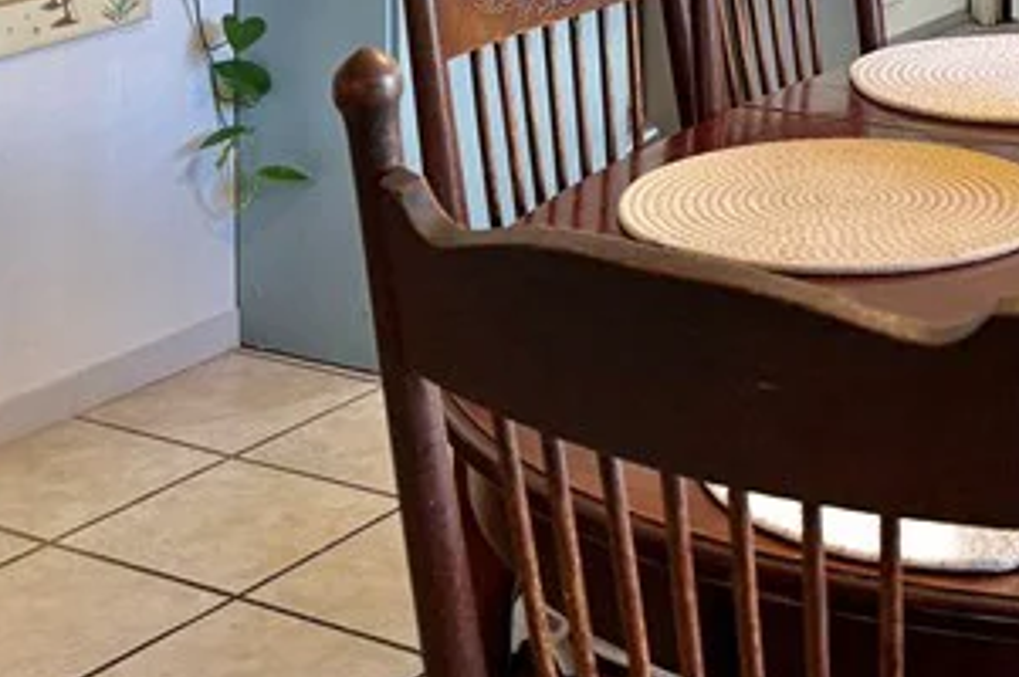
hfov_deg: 23.6
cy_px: -501
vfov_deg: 14.3
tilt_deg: +0.8
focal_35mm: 85
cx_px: 809
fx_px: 2403
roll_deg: +1.0
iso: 160
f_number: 1.78
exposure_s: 1/60
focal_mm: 6.76
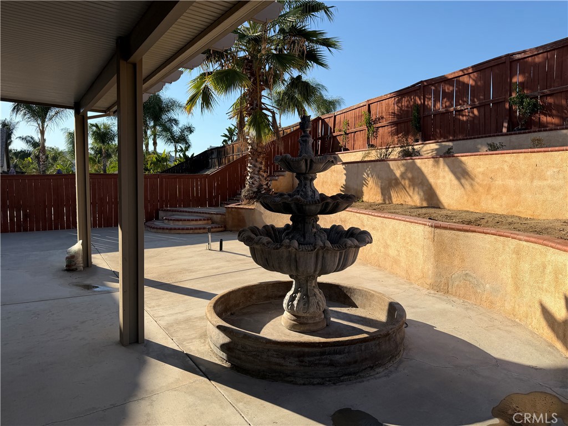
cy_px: 213
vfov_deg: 56.8
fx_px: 394
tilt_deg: -5.8
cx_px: 284
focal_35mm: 24
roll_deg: +0.3
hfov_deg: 71.6
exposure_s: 1/3584
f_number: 1.78
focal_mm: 6.76
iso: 80
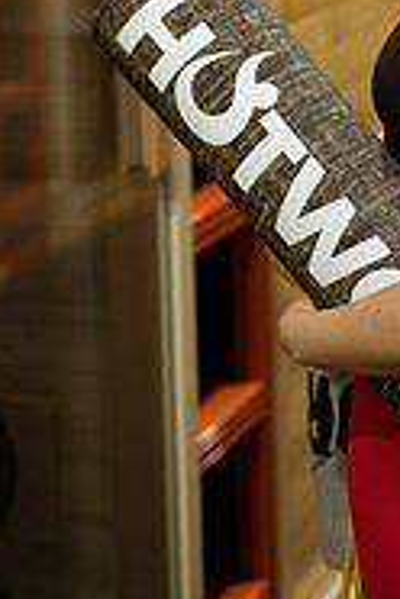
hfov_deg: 11.2
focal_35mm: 121
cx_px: 452
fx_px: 2017
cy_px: 35
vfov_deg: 16.6
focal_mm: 50
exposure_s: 1/125
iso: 200
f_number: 2.5
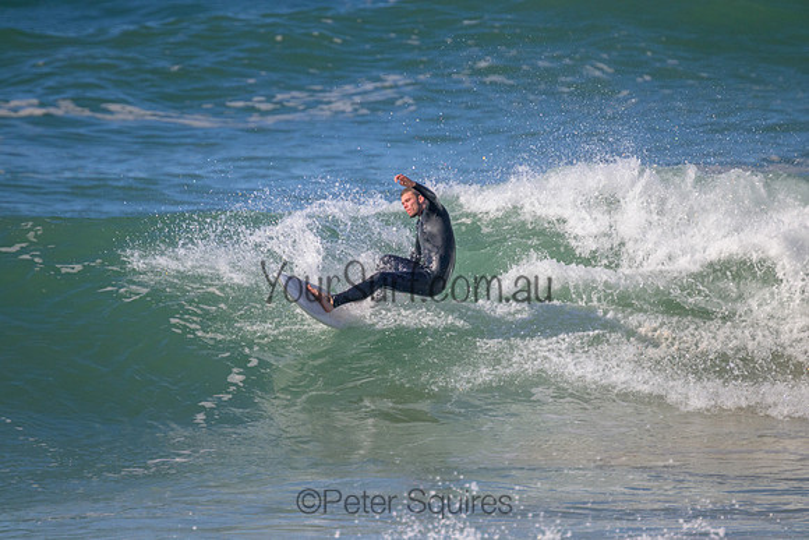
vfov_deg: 1.7
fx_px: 17981
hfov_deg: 2.6
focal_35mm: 800
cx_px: 404
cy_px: 270
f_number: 11
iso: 1100
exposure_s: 1/2000
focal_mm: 800
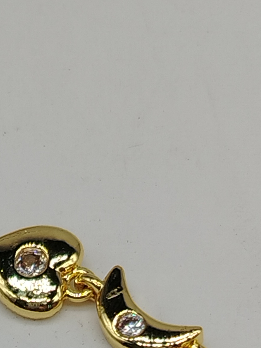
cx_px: -103
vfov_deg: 11.1
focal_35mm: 171
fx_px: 1718
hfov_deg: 8.5
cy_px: 518
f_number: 1.75
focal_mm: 5.25
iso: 100
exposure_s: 1/241
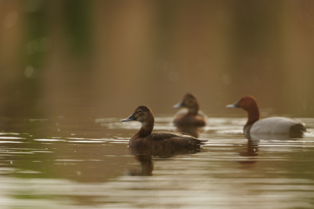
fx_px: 5231
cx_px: 157
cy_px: 104
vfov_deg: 2.3
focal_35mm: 600
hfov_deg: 3.4
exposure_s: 1/2000
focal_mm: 600
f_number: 4.5
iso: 800
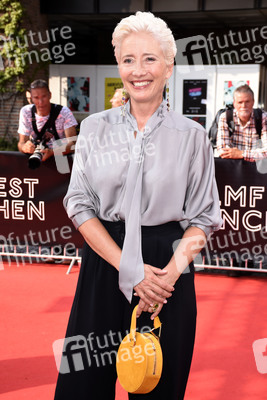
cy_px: 200
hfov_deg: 20.2
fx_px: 750
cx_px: 134
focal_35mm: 68
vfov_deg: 29.9
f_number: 6.3
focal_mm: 45
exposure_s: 1/160
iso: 200
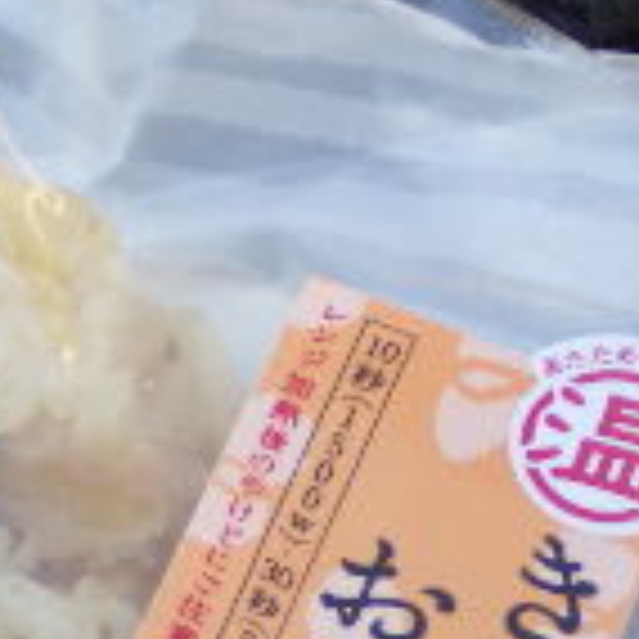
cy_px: 198
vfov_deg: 9.3
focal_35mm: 187
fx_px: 3905
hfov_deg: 8.8
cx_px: -711
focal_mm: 8.4
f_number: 4.2
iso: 125
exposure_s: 1/80
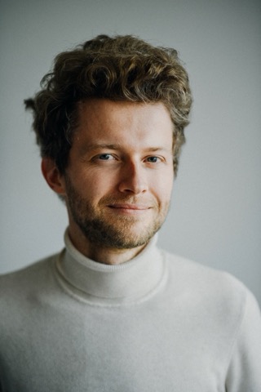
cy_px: 196
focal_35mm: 85
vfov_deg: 23.9
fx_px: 924
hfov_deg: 16.1
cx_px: 130
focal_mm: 85
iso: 160
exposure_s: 1/160
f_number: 1.8
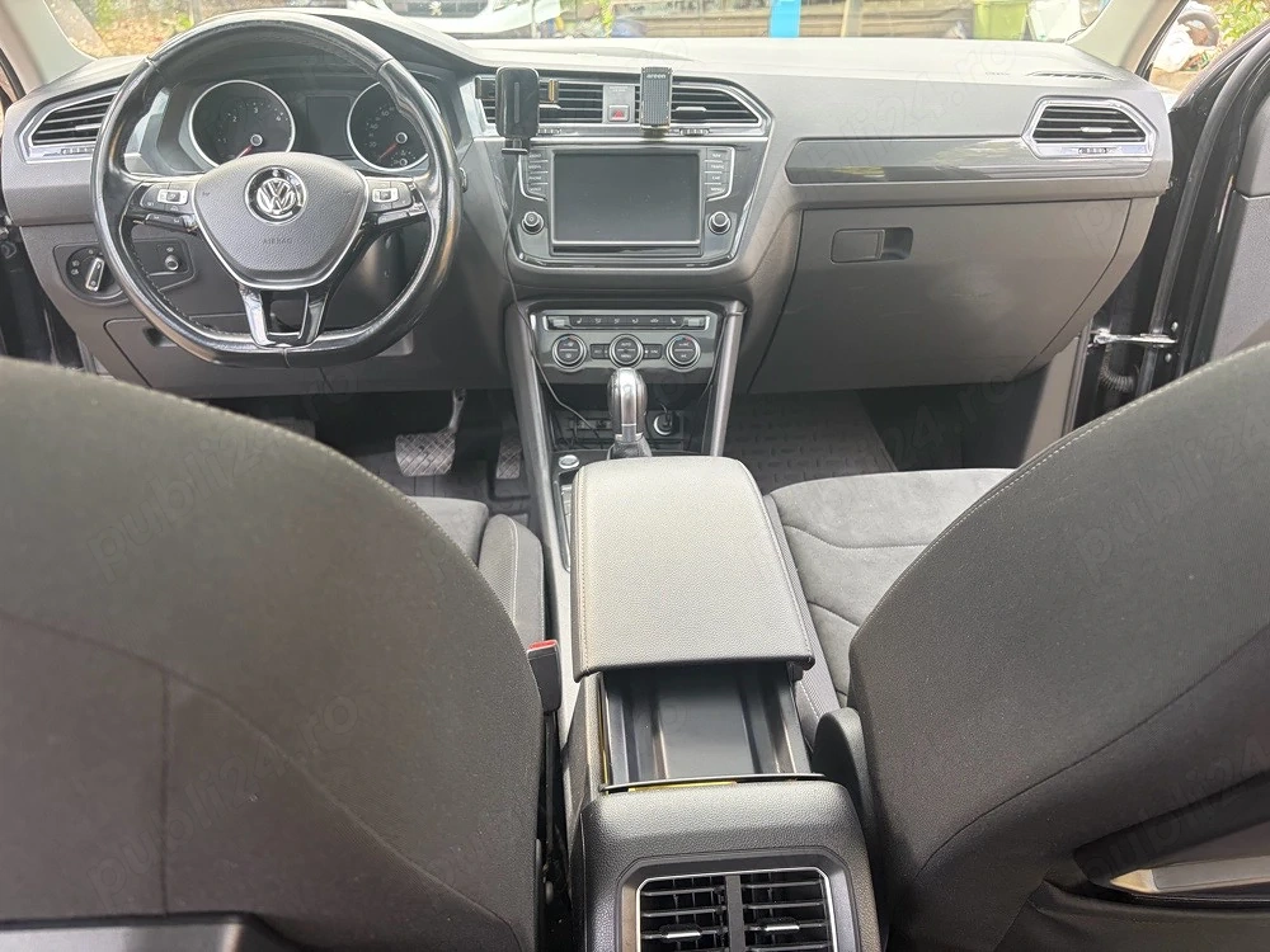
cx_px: 635
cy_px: 476
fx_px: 954
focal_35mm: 26
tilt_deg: -27.7
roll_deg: +1.7
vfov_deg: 53.1
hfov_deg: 67.3
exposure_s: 1/108
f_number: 1.6
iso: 125
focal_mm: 5.96
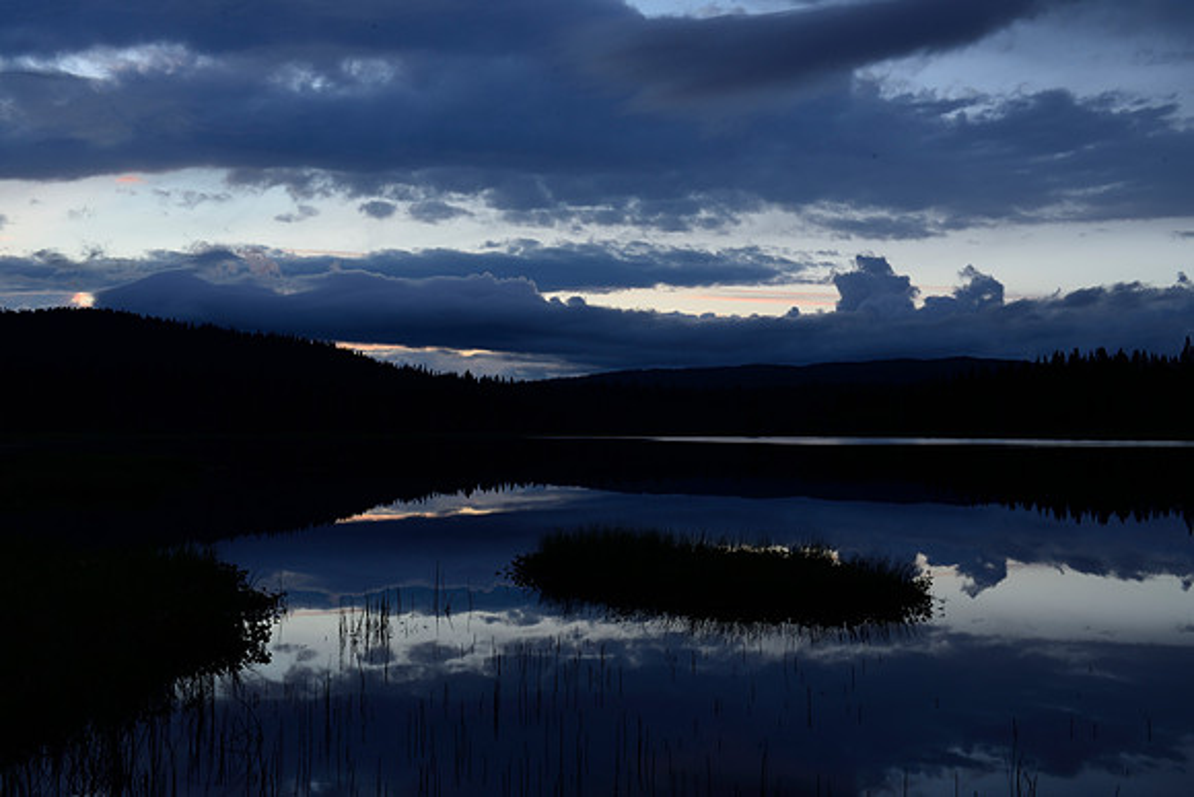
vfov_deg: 28.1
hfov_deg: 41.1
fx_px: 1592
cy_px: 398
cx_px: 597
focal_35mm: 48
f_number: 16
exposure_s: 1/1.3
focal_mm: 48
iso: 125
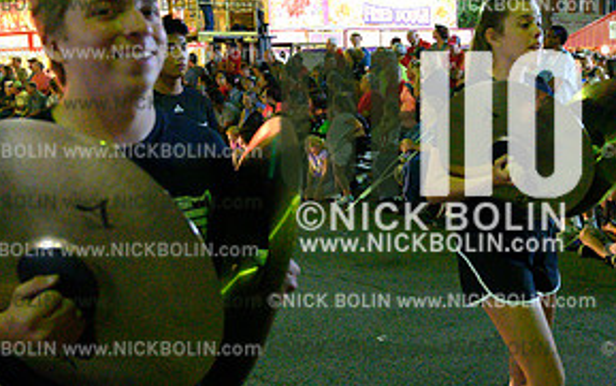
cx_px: 431
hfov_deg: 40.3
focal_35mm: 49
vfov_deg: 26.3
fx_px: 823
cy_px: 151
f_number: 4
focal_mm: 24
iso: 32000
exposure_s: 1/400
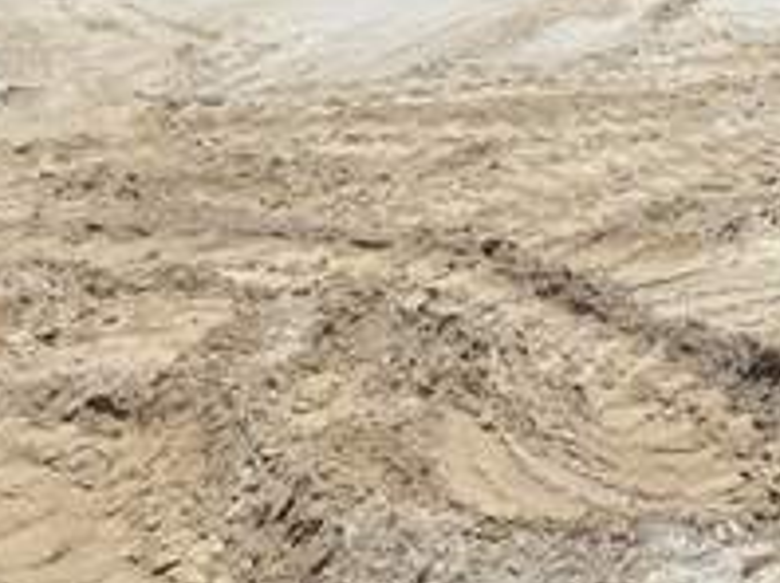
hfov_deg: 20.3
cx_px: 827
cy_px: -162
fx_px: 2093
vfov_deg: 15.2
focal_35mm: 93
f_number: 1.7
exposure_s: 1/7944
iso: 50
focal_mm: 6.25
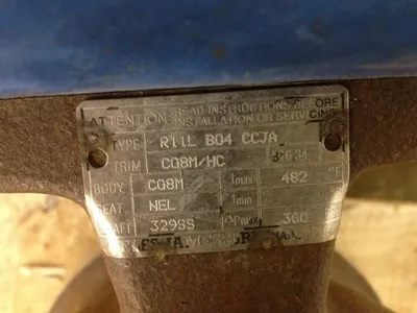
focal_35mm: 35
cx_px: 208
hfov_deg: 52.6
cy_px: 156
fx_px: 422
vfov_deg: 40.7
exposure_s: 1/15
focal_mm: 4.28
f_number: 2.4
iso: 500
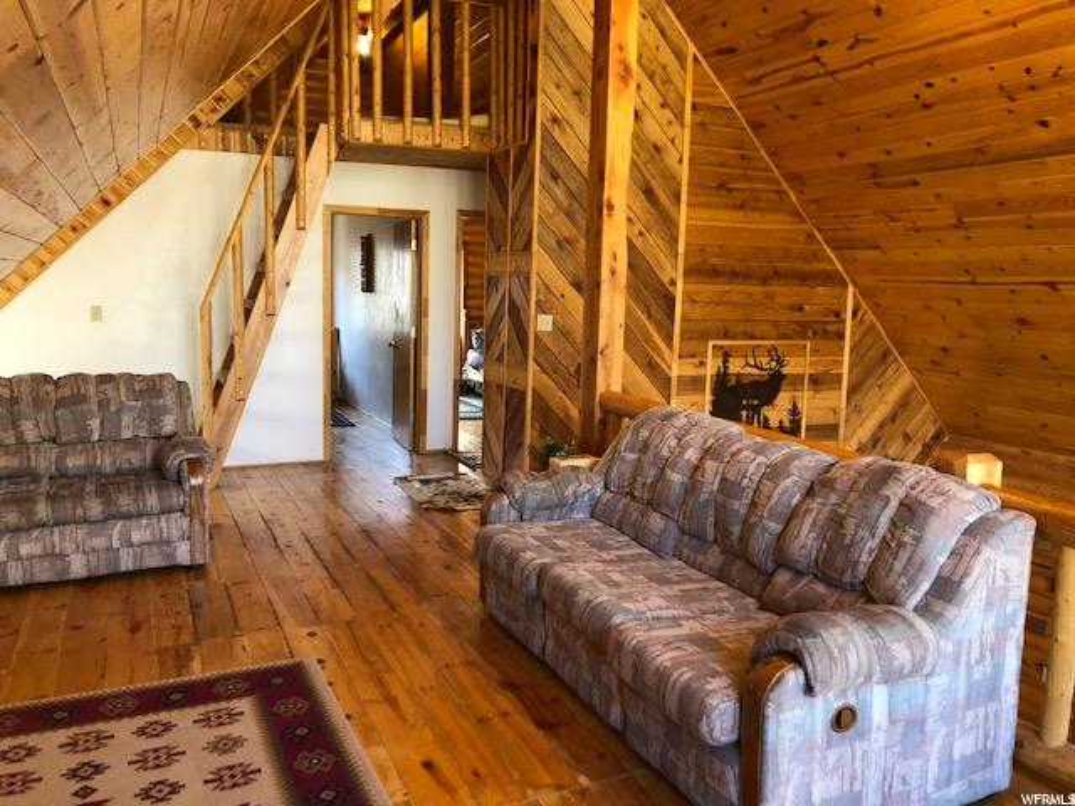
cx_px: 538
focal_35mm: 28
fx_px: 870
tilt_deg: -7.4
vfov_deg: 49.7
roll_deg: -2.2
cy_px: 403
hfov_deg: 63.4
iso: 40
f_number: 1.8
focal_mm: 3.99
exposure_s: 1/20
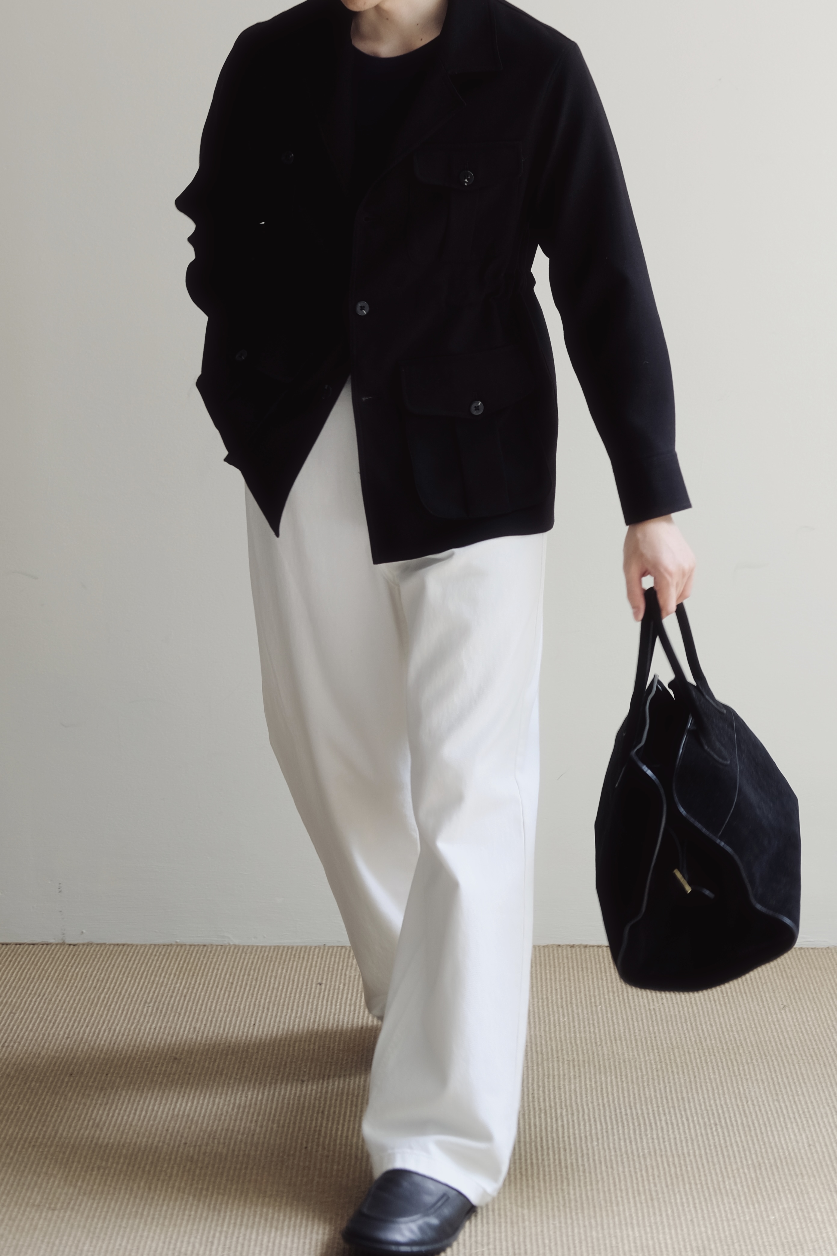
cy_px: 628
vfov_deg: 37.5
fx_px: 1848
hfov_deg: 25.5
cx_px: 418
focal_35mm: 53
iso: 320
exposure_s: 1/100
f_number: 2.5
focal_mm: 35
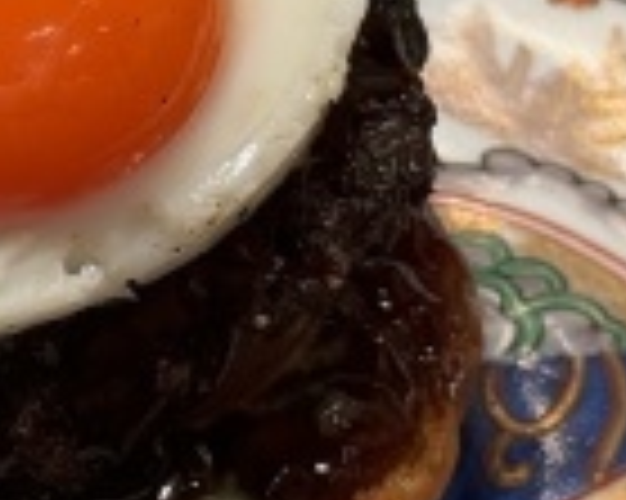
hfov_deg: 8.8
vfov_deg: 7.2
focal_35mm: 216
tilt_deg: -41.4
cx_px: -149
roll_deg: +2.7
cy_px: 266
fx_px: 3999
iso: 125
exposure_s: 1/59
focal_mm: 6.76
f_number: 1.78
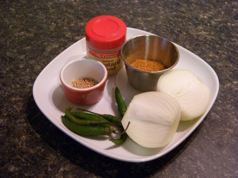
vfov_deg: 25.7
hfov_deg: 33.8
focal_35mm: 57
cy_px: 89
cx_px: 119
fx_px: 392
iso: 400
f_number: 3.6
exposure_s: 1/8
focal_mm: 9.4
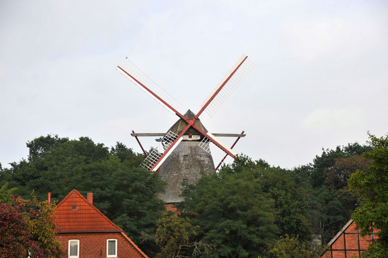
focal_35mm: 105
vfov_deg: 13.0
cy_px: 129
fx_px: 1131
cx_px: 194
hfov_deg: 19.5
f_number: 8
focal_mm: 105
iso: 200
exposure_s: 1/250
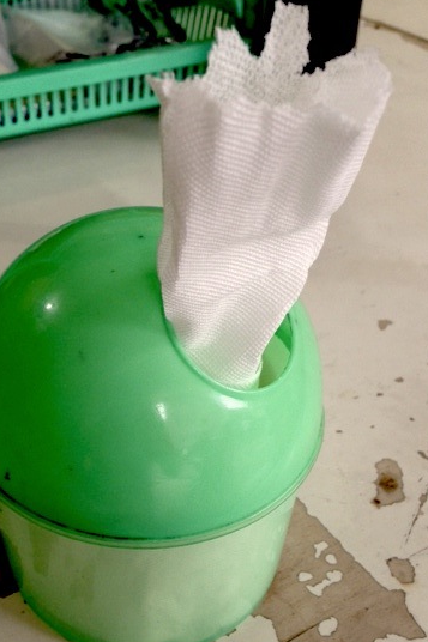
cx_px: 147
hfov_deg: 32.4
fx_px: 732
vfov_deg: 47.4
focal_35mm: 41
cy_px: 346
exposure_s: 1/20
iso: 80
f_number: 2.4
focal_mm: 4.12
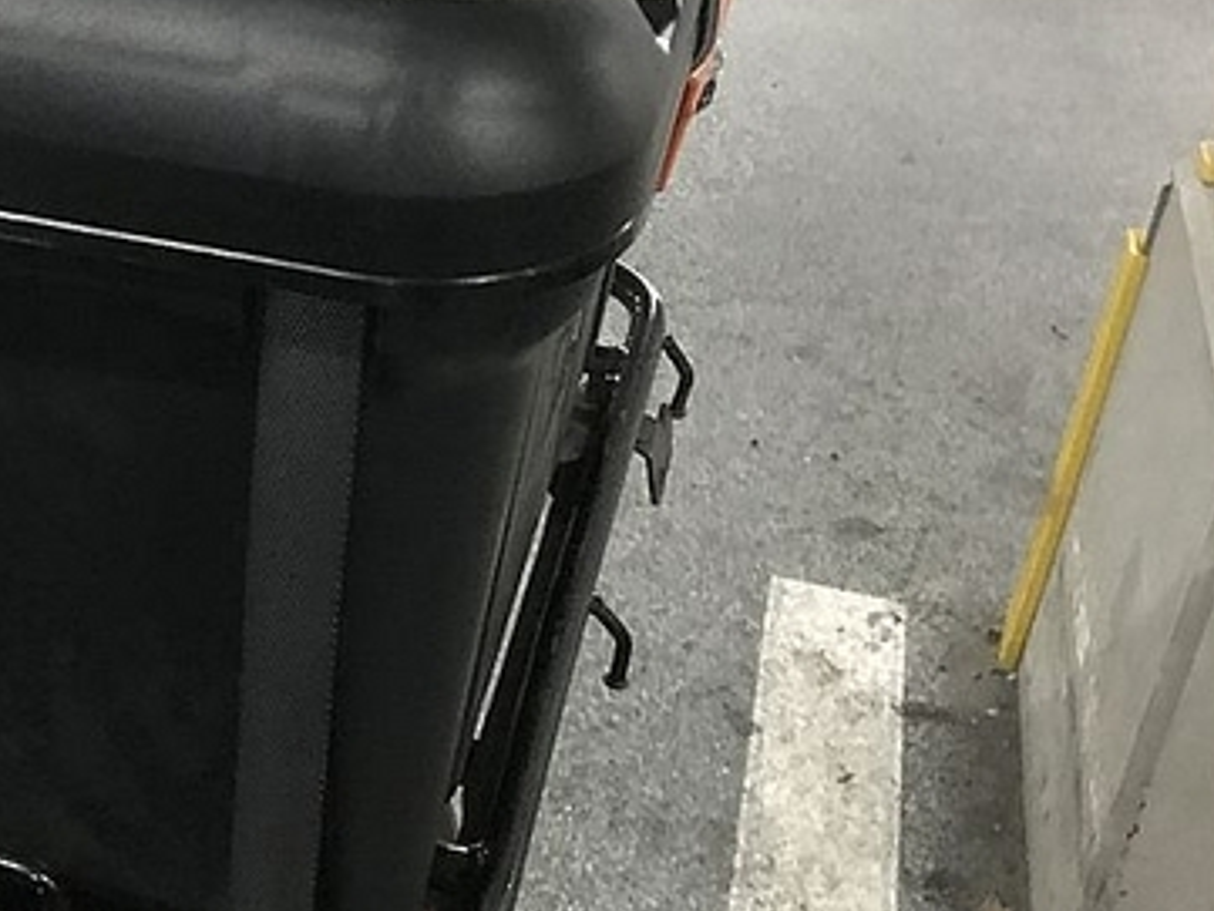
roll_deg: -1.3
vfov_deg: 23.7
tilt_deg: -27.9
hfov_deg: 29.0
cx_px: -27
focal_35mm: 62
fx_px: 2175
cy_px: 454
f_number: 1.8
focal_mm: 3.99
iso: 100
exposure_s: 1/4
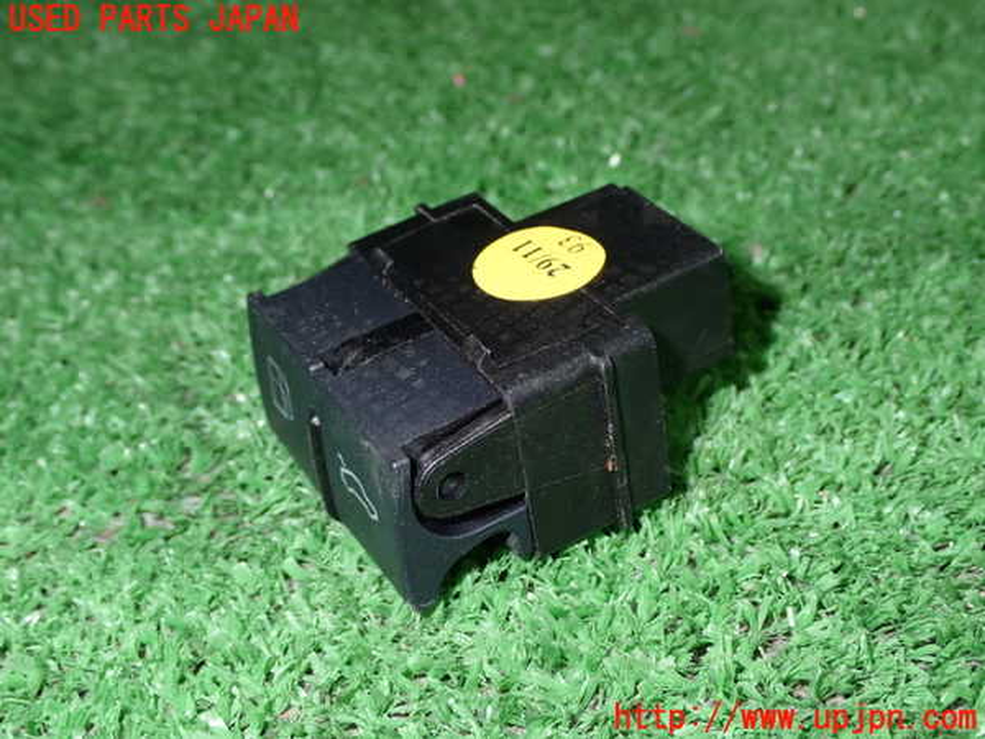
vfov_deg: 27.0
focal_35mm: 54
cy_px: 370
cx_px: 492
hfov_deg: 35.5
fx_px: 1537
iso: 800
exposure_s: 1/50
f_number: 13
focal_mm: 9.65
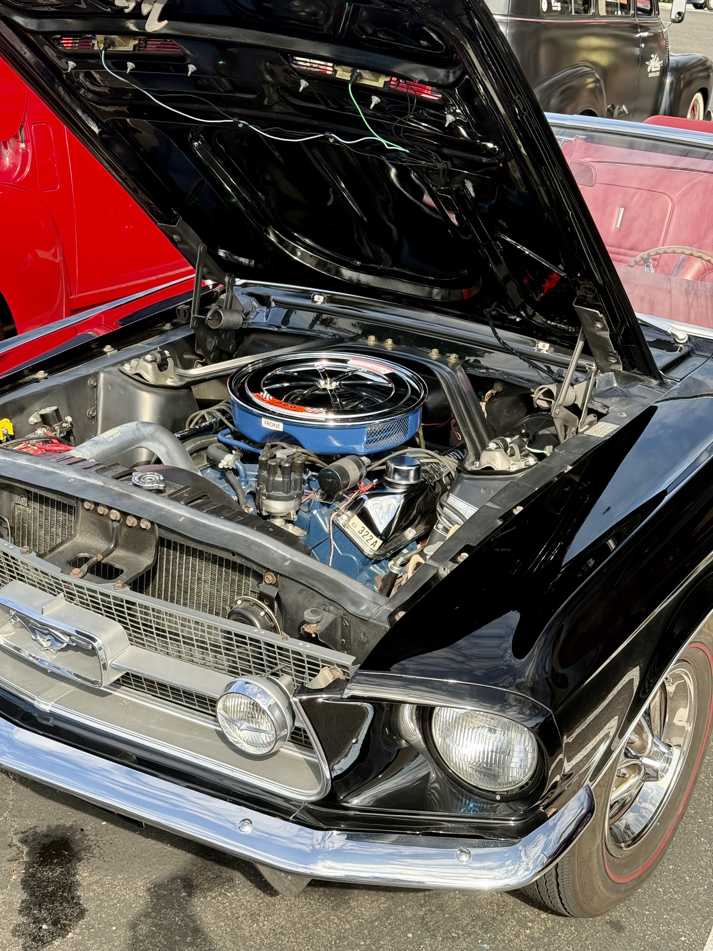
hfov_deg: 30.3
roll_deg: -2.9
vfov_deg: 39.7
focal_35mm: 48
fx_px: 1318
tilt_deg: -19.0
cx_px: 356
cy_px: 476
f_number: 1.78
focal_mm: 6.76
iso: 100
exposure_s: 1/513
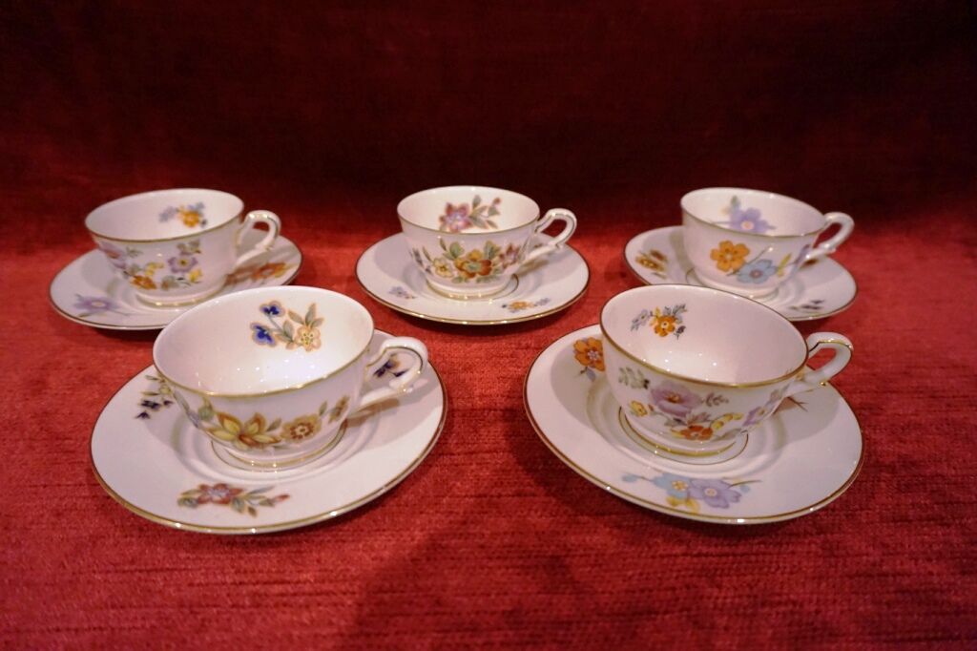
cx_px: 488
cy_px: 326
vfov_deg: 53.1
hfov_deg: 73.8
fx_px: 651
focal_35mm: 24
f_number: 3.5
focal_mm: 16
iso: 3200
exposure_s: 1/60
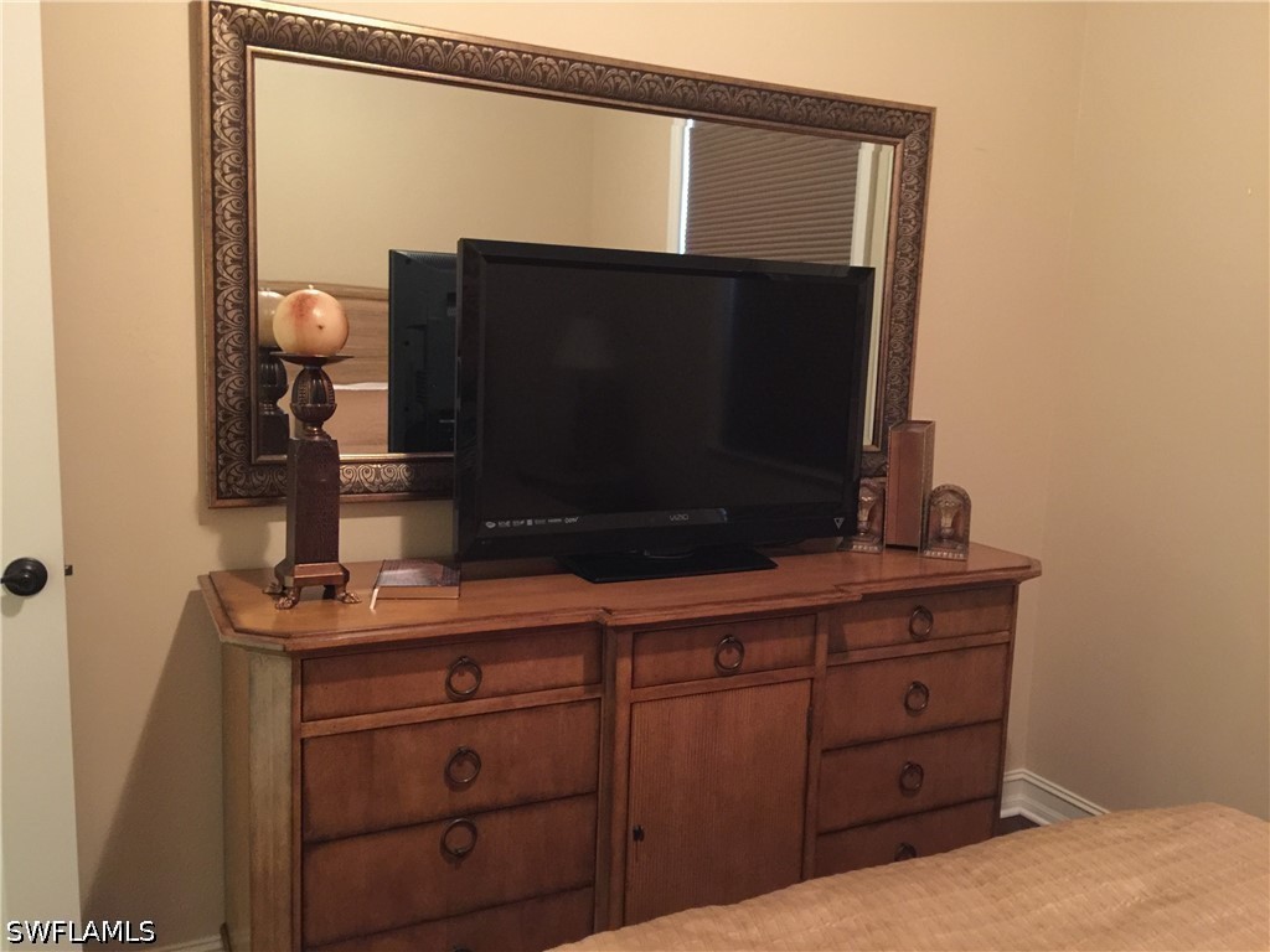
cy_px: 476
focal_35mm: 29
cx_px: 635
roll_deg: -2.3
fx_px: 1064
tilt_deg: -8.7
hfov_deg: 61.7
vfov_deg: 48.2
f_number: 2.2
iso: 160
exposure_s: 1/4
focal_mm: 4.15
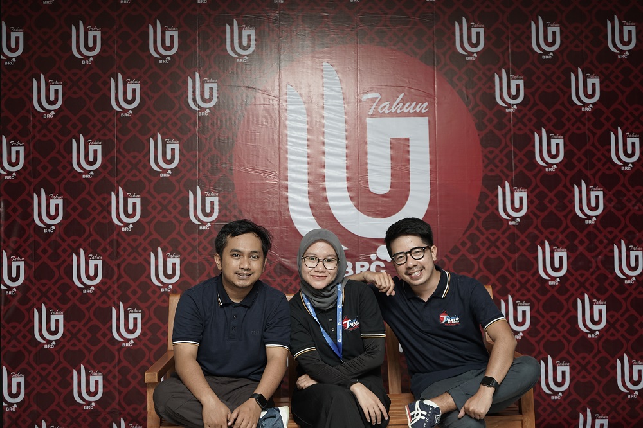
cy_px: 214
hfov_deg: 47.4
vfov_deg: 32.6
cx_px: 322
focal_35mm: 41
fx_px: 732
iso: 200
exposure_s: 1/160
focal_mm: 41
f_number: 4.5
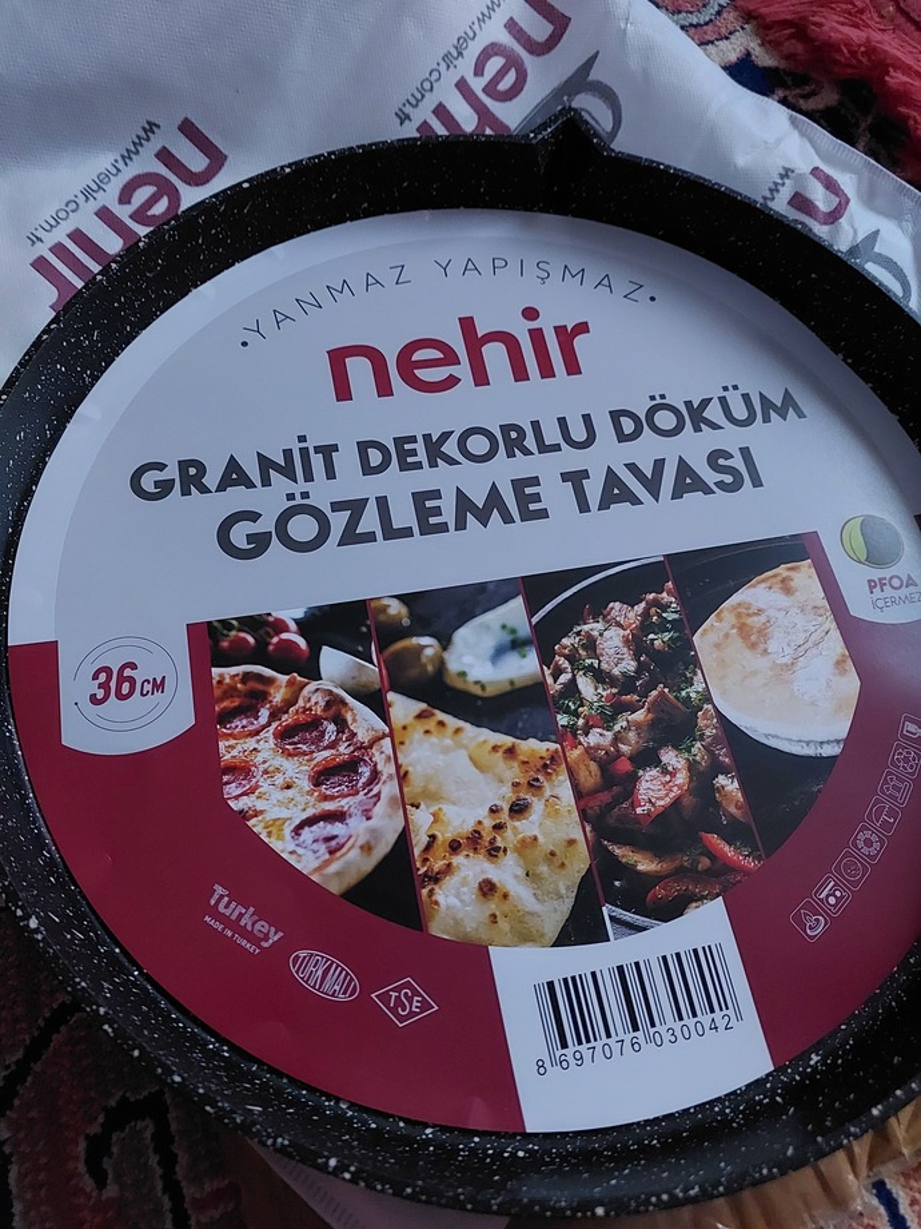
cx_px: 460
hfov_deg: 58.9
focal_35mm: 23
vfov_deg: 73.9
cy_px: 614
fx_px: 816
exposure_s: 1/25
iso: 1250
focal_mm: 5.06
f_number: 1.8
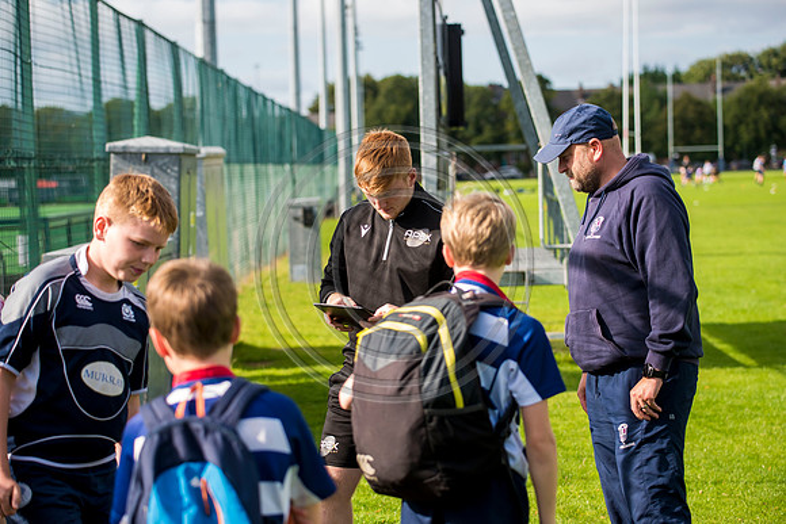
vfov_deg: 14.4
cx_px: 393
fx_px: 2075
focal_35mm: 95
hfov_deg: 21.5
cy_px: 262
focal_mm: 95
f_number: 4
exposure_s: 1/1250
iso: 400
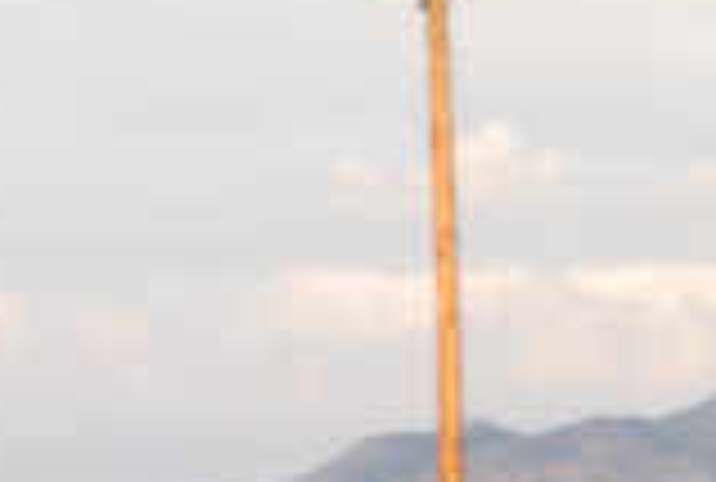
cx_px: -752
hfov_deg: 3.6
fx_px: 11279
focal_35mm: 566
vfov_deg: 2.4
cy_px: 782
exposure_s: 1/320
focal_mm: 75
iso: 1600
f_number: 9
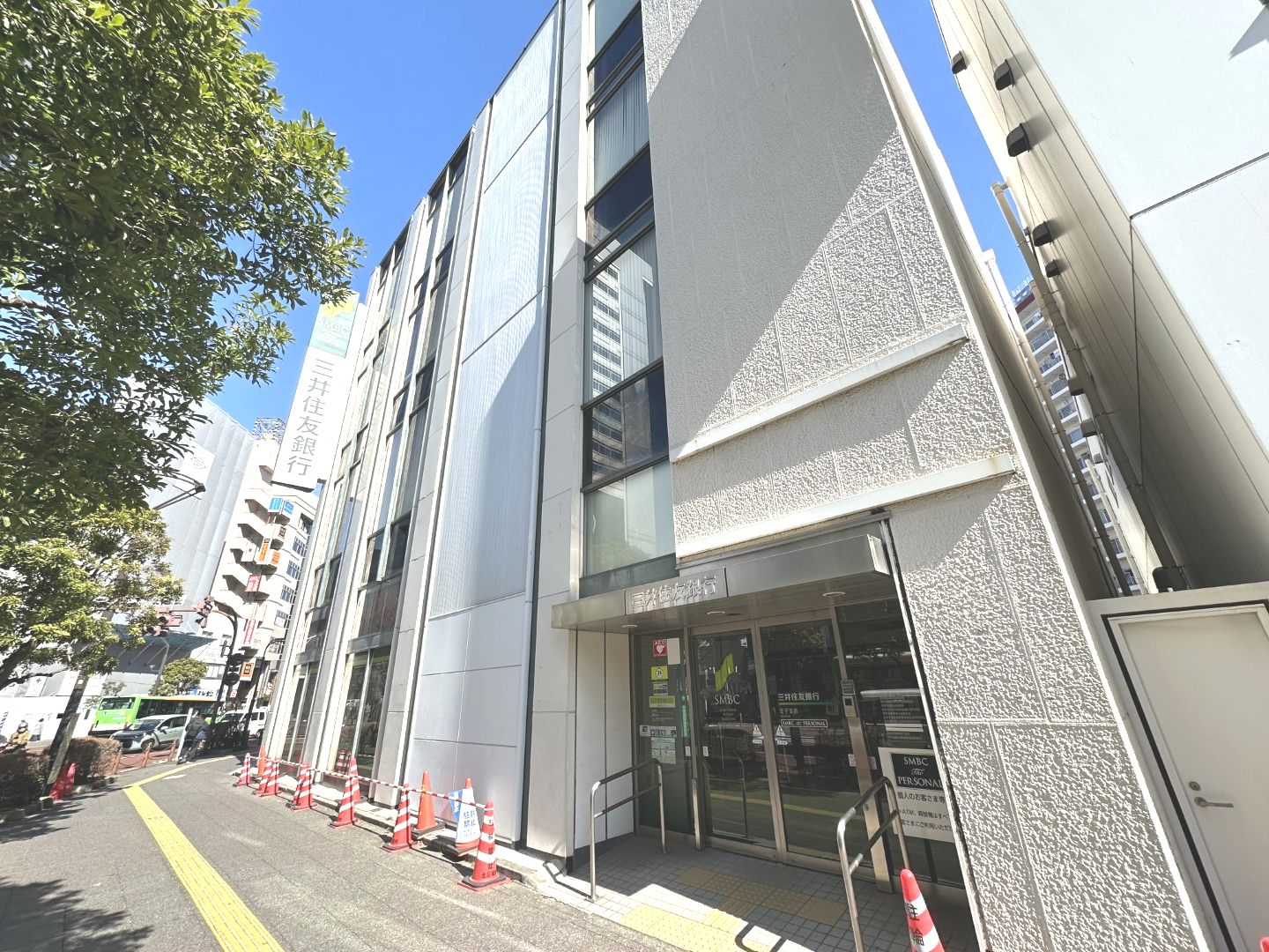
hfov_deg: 102.1
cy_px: 476
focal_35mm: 14
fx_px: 513
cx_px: 634
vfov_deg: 85.7
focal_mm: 2.22
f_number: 2.2
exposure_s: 1/1247
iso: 50
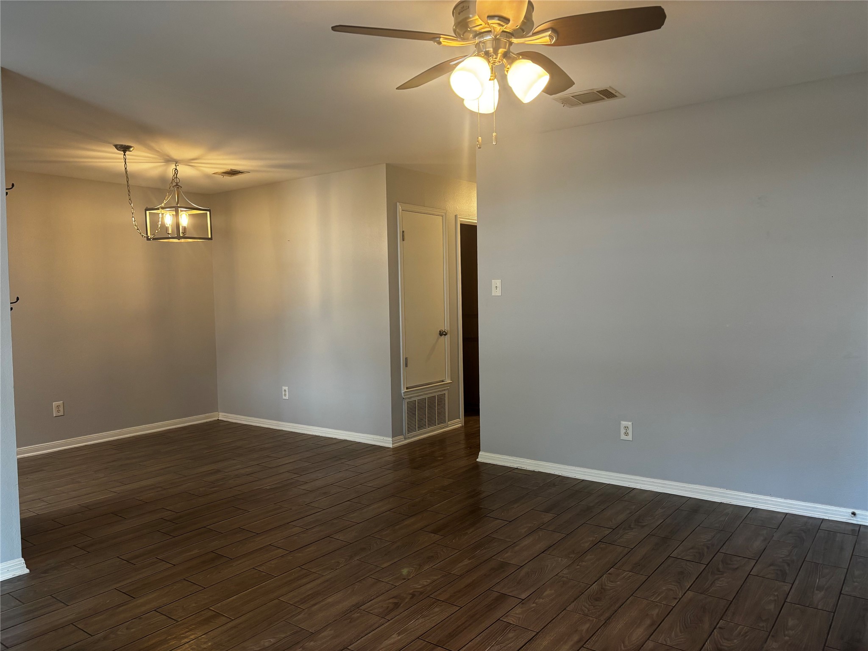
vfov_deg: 53.1
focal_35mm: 26
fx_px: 652
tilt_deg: -2.6
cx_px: 434
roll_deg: +0.9
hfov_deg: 67.3
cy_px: 326
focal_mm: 5.96
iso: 125
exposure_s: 1/60
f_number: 1.6
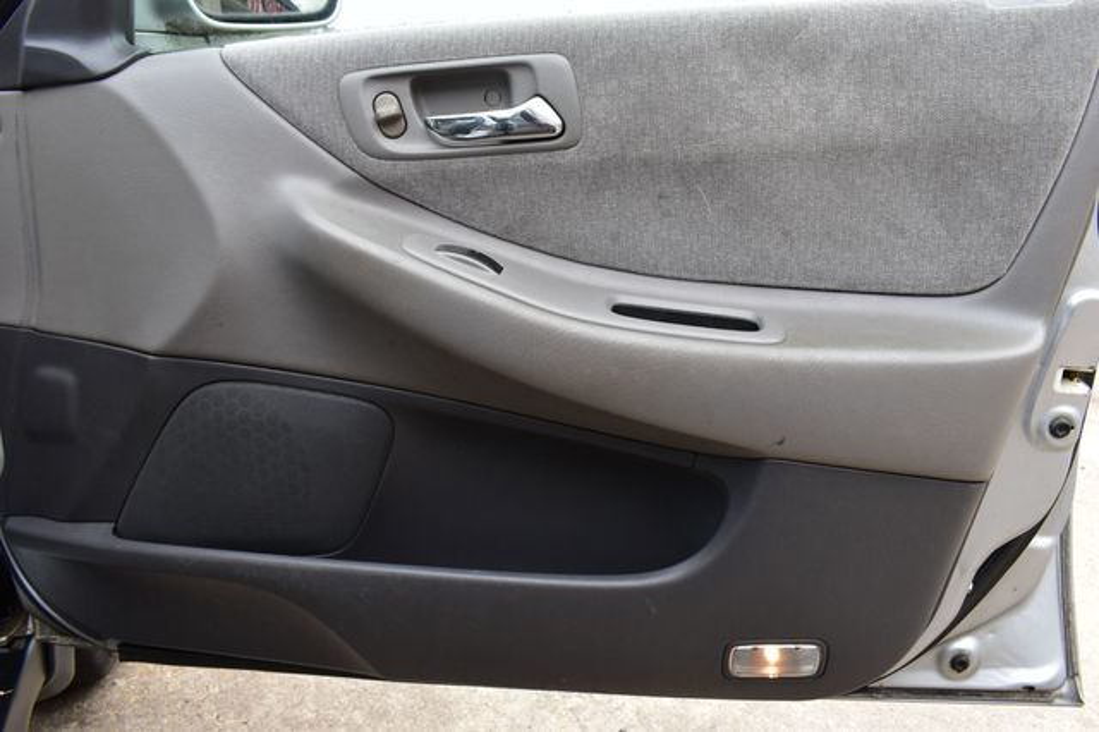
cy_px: 366
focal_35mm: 27
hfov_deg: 67.4
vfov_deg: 47.9
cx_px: 550
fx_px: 824
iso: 400
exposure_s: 1/100
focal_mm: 18
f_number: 9
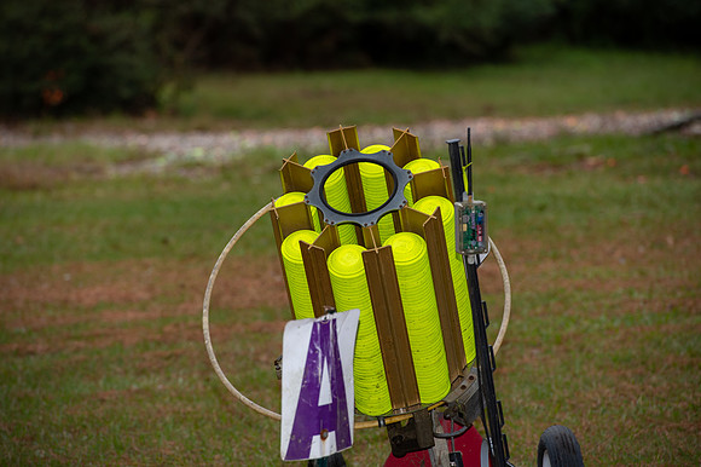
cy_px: 234
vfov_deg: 6.9
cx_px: 350
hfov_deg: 10.3
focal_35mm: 200
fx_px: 3892
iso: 320
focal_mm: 200
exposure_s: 1/160
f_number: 6.3
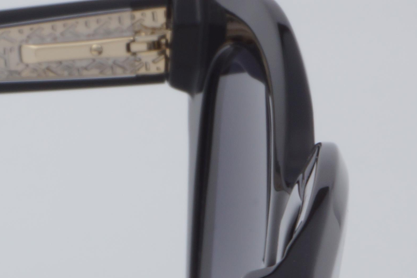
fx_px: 3301
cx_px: -373
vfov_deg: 4.8
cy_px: 380
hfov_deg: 7.0
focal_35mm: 285
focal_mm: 50
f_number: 32
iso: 100
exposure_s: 1/4
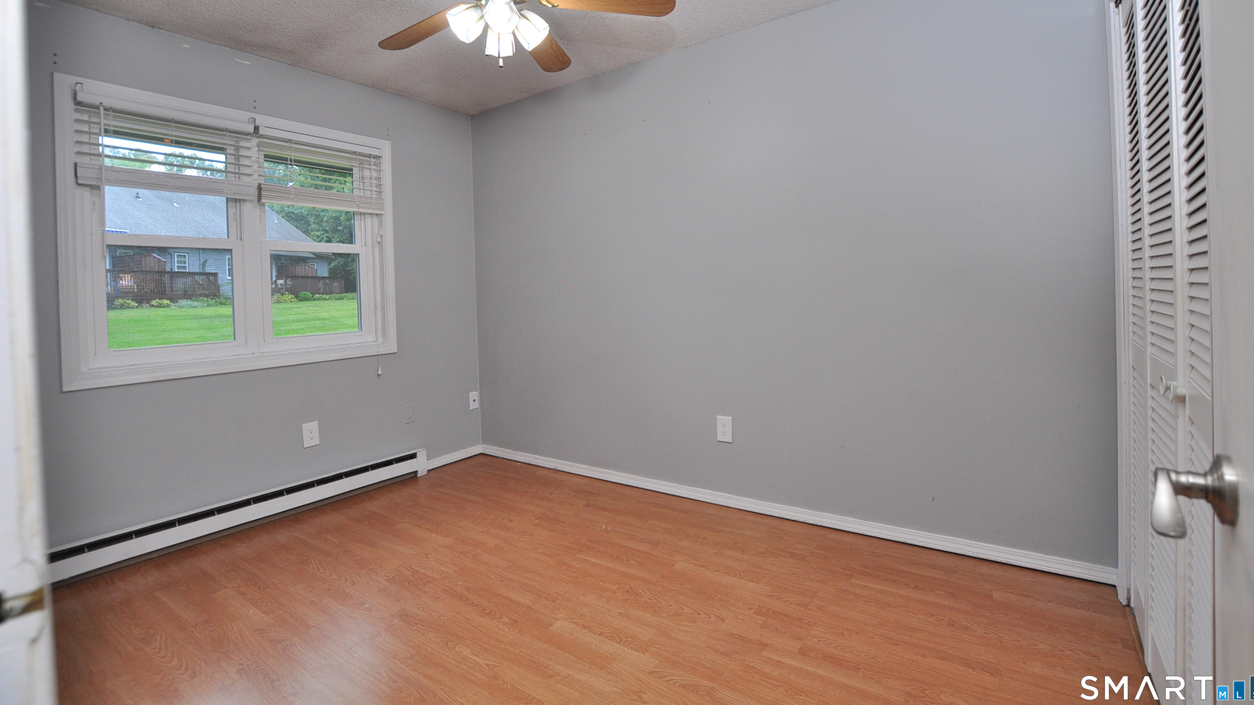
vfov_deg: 66.5
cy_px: 286
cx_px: 632
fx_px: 532
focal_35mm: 16
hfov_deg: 99.4
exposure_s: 1/100
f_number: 4.5
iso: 400
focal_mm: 10
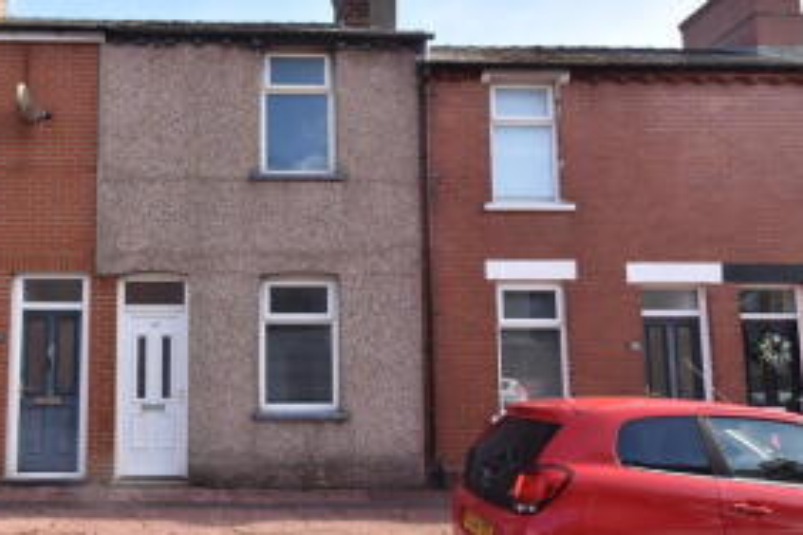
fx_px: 621
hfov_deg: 64.2
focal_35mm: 28
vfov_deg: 46.6
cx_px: 273
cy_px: 289
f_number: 8
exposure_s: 1/500
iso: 720
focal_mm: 11
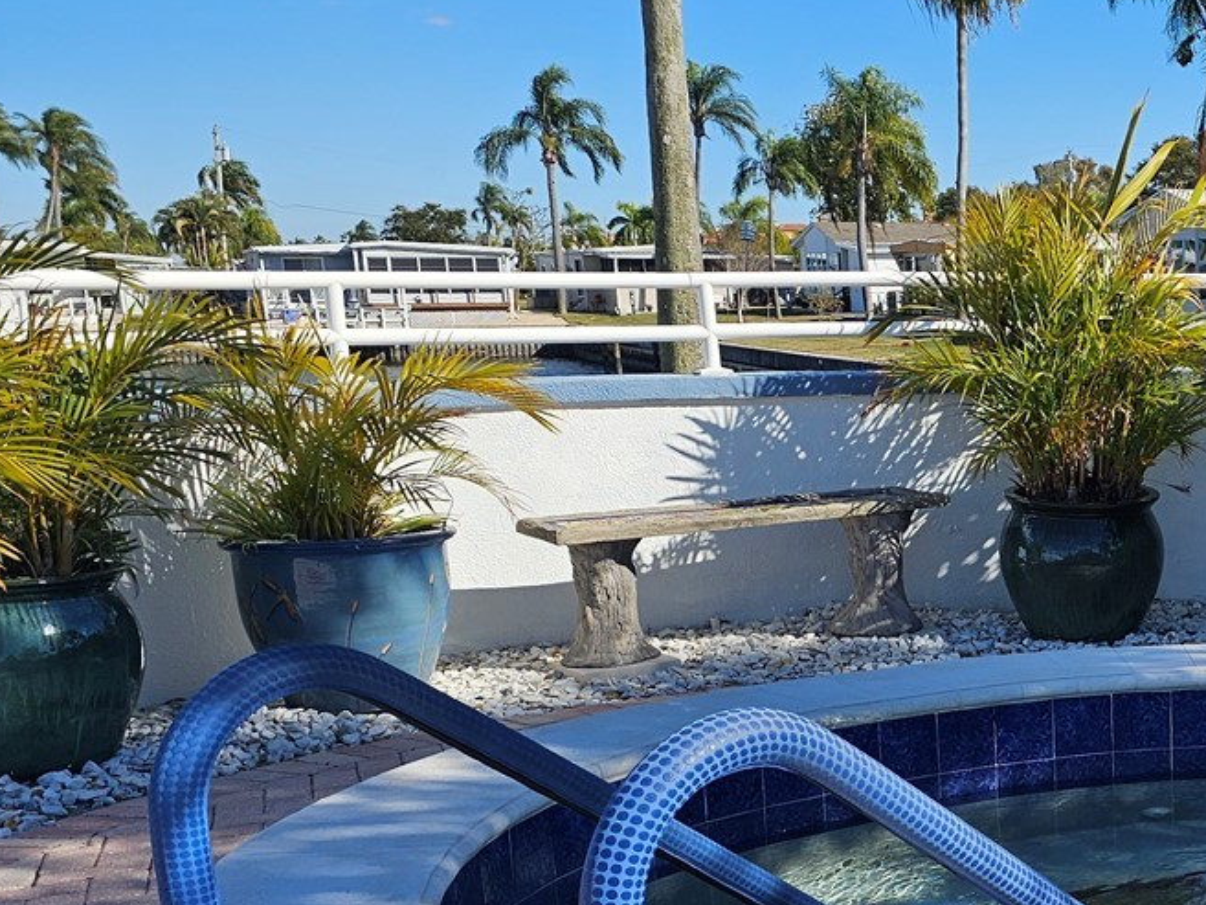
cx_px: 1270
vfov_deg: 25.6
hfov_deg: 31.2
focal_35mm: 56
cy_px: 729
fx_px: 1951
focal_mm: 6.3
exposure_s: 1/1055
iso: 10
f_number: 1.7
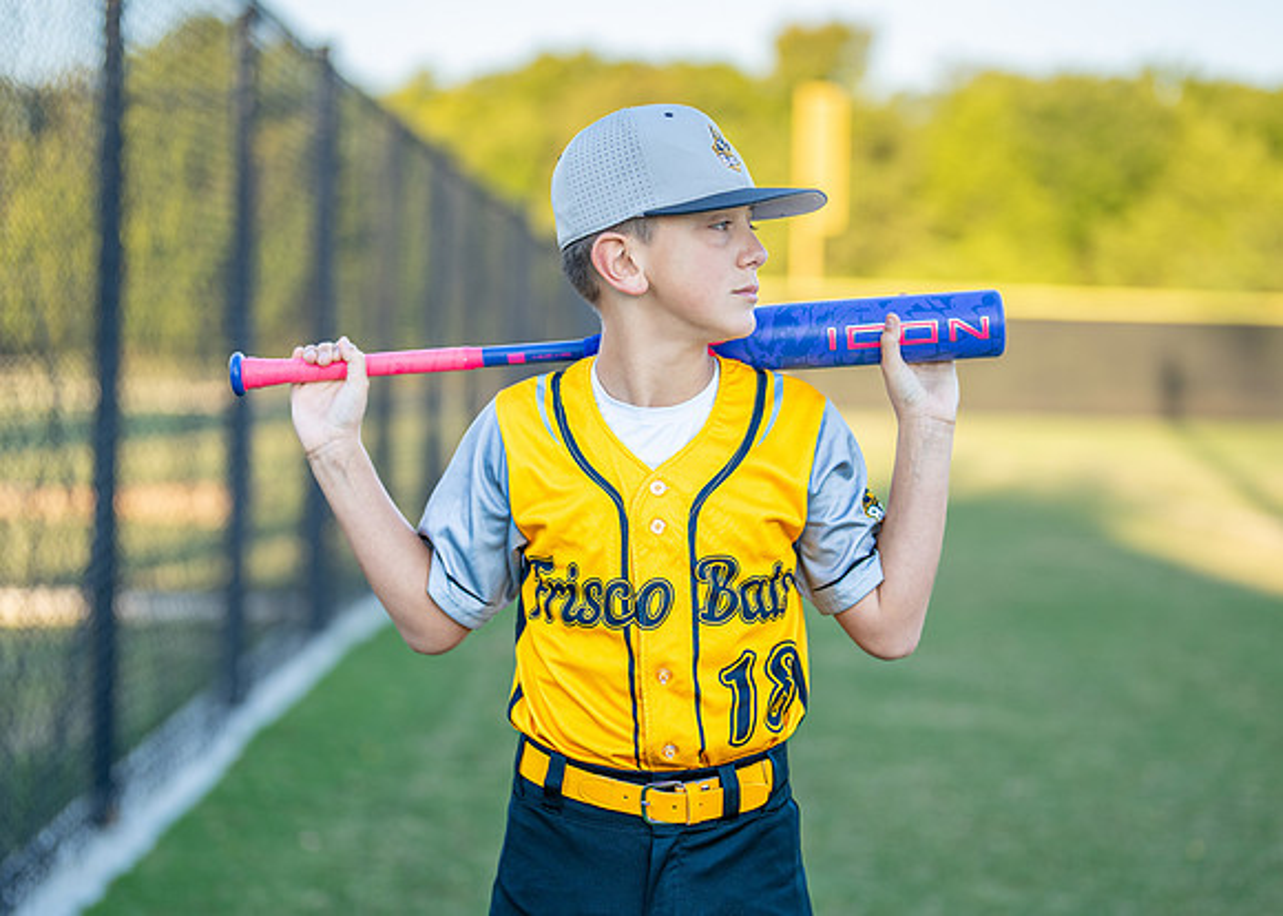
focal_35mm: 73
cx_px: 633
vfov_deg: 19.6
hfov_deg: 27.2
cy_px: 455
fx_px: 2655
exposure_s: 1/1250
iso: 100
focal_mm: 50
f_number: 1.2
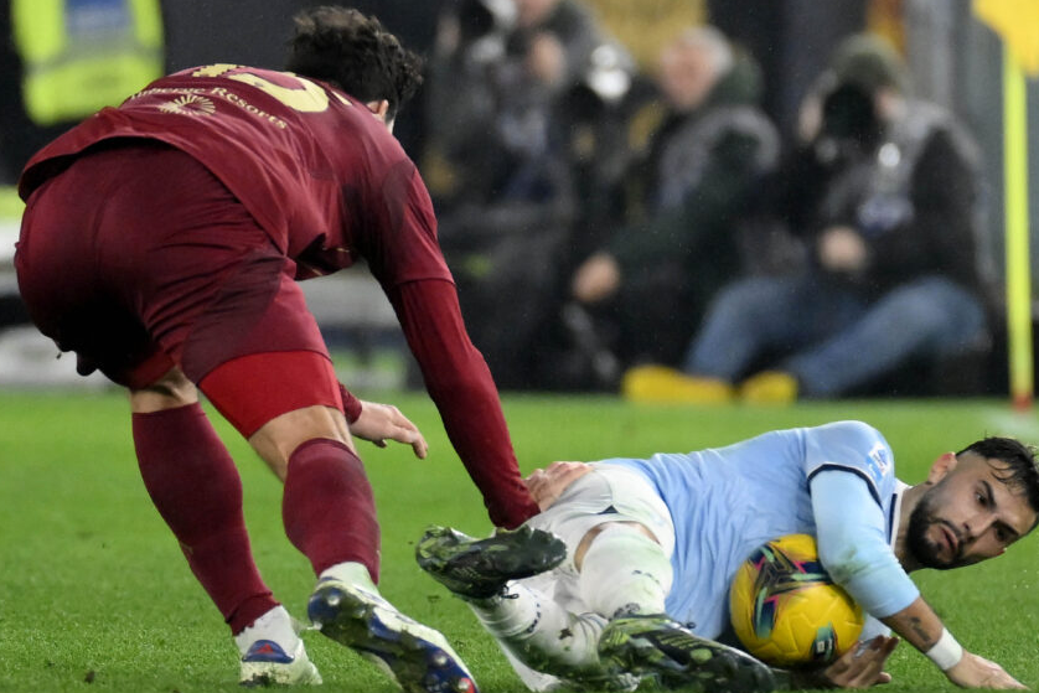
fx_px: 21157
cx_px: 531
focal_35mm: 733
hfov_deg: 2.8
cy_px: 299
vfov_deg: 1.9
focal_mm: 400
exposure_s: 1/1000
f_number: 4
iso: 3200
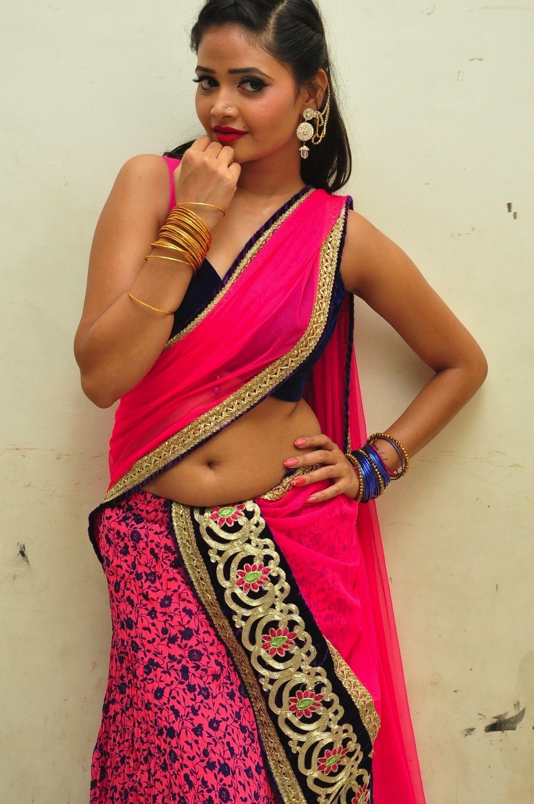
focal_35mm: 69
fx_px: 1539
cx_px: 288
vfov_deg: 29.3
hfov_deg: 19.7
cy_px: 374
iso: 1600
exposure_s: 1/125
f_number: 7.1
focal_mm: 42
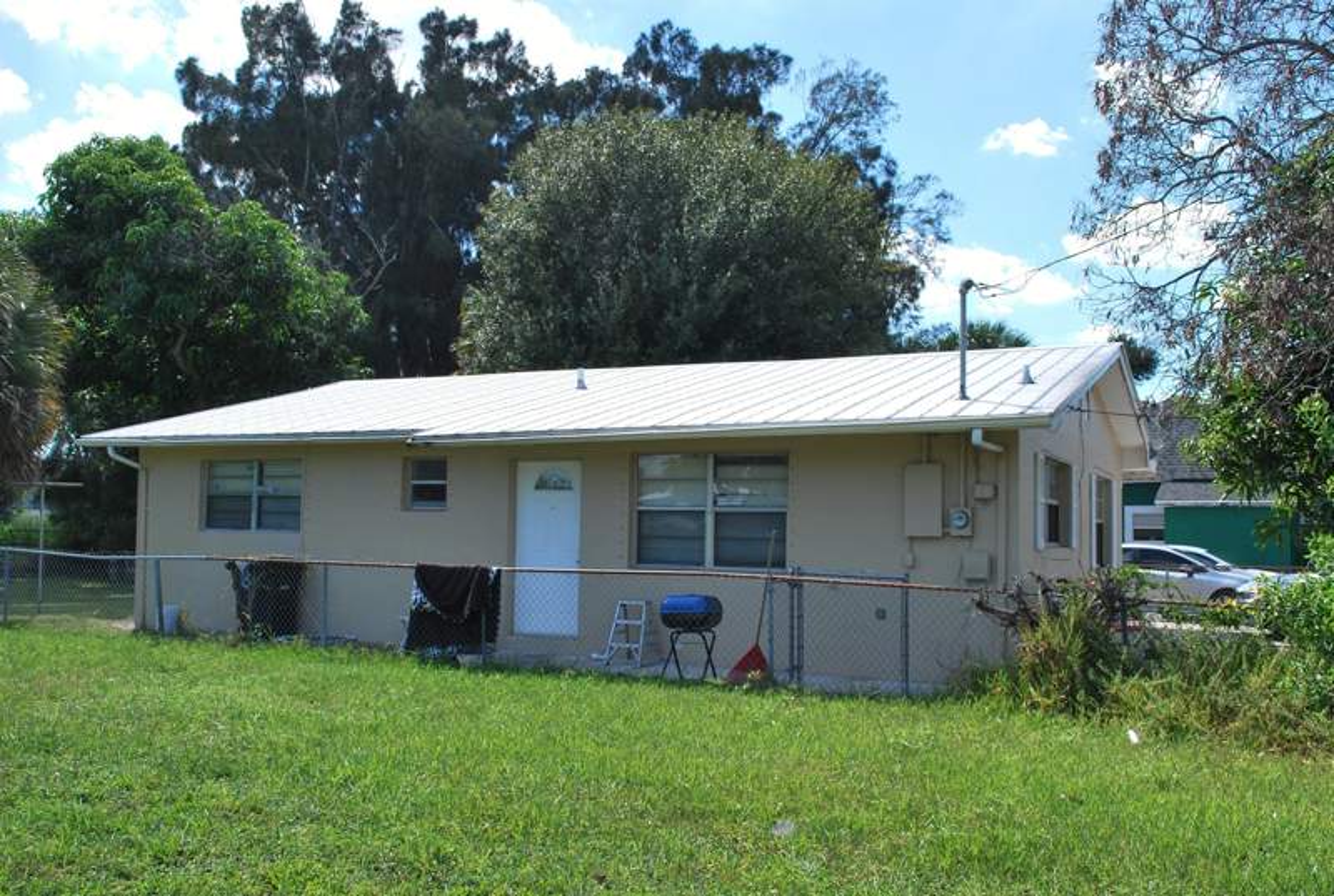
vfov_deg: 40.1
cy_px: 448
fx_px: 1225
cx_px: 667
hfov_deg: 57.1
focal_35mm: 33
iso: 180
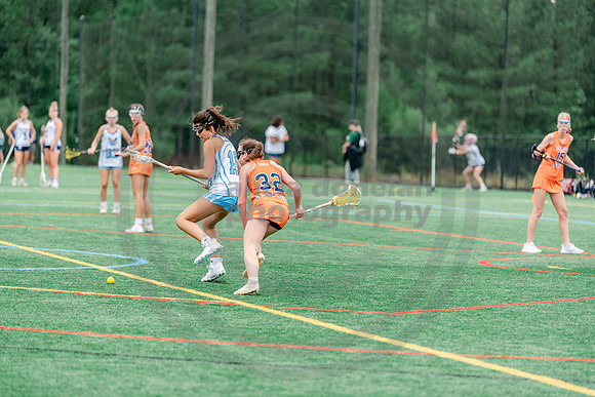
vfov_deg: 7.2
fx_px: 3141
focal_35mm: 190
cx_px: 298
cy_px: 198
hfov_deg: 10.8
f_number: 3
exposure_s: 1/640
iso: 250
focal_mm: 190
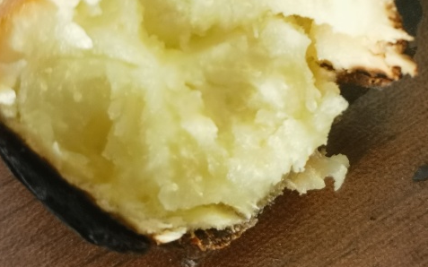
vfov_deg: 13.6
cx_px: 281
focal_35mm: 96
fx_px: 1120
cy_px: 65
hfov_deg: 21.6
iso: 160
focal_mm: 6.67
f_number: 1.9
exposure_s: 1/100
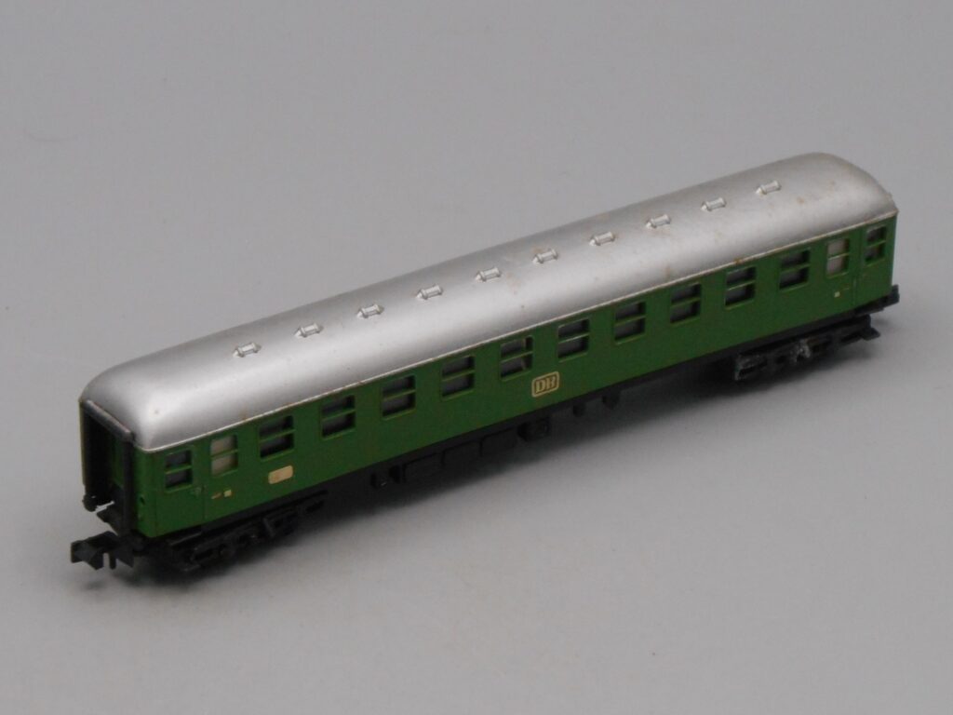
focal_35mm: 105
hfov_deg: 18.7
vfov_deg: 14.1
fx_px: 2891
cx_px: 476
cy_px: 358
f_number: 5.1
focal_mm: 18.8
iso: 280
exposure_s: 1/250
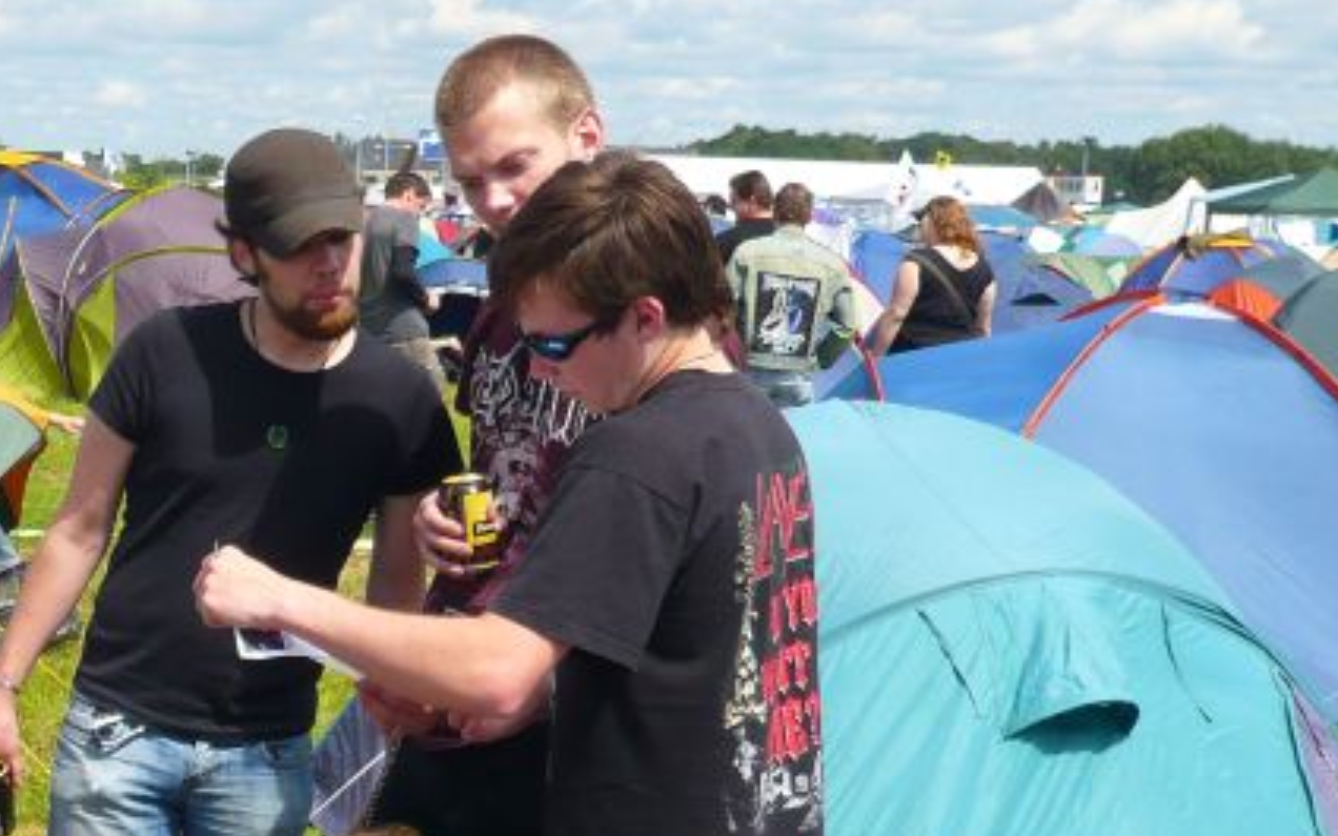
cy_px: 763
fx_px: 2771
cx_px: 133
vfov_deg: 16.9
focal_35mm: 76
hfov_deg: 26.2
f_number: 3.2
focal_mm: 6.2
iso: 100
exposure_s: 1/1000
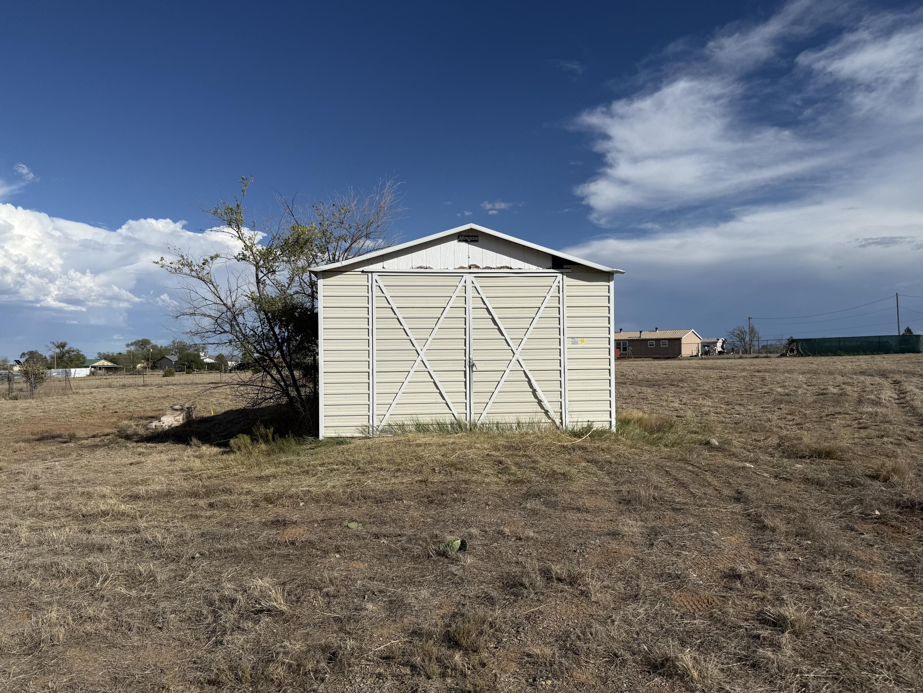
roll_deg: +0.7
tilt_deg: +0.6
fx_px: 640
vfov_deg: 56.8
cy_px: 346
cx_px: 462
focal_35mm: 24
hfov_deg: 71.6
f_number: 1.78
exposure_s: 1/10309
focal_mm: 6.76
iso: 80
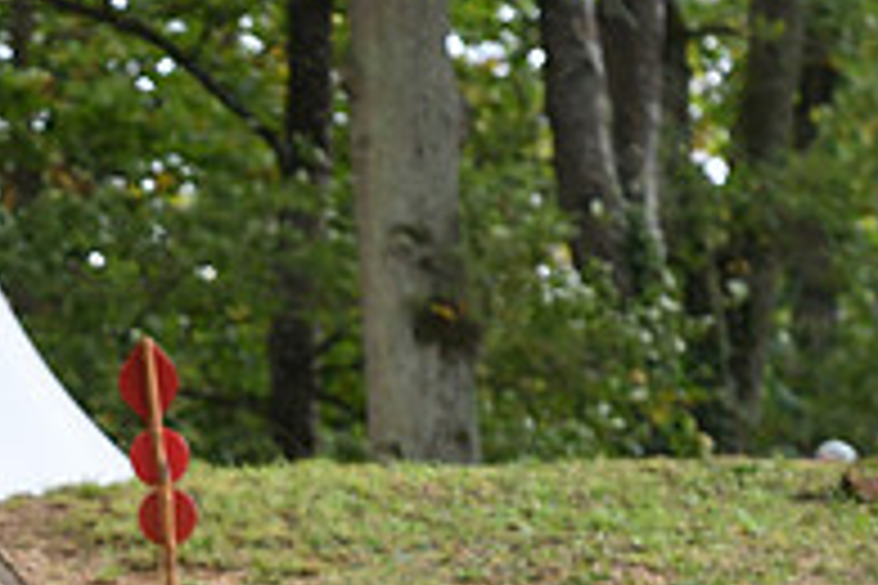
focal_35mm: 602
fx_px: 14693
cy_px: 803
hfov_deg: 3.4
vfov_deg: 2.3
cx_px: -396
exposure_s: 1/1250
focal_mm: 135
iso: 1250
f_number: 4.5
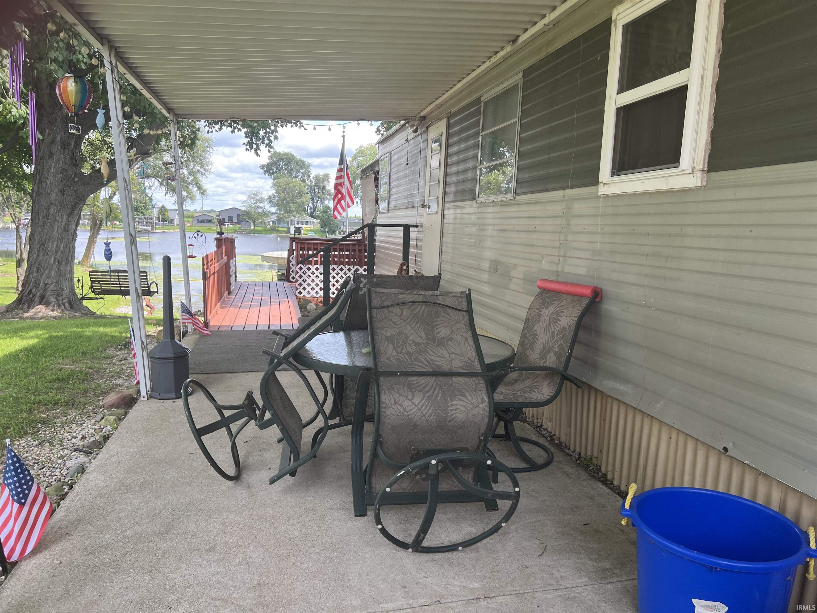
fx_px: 614
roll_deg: -2.6
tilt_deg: -8.5
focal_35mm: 26
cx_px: 408
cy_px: 306
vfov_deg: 53.1
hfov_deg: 67.3
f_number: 1.5
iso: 50
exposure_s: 1/497
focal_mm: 5.7
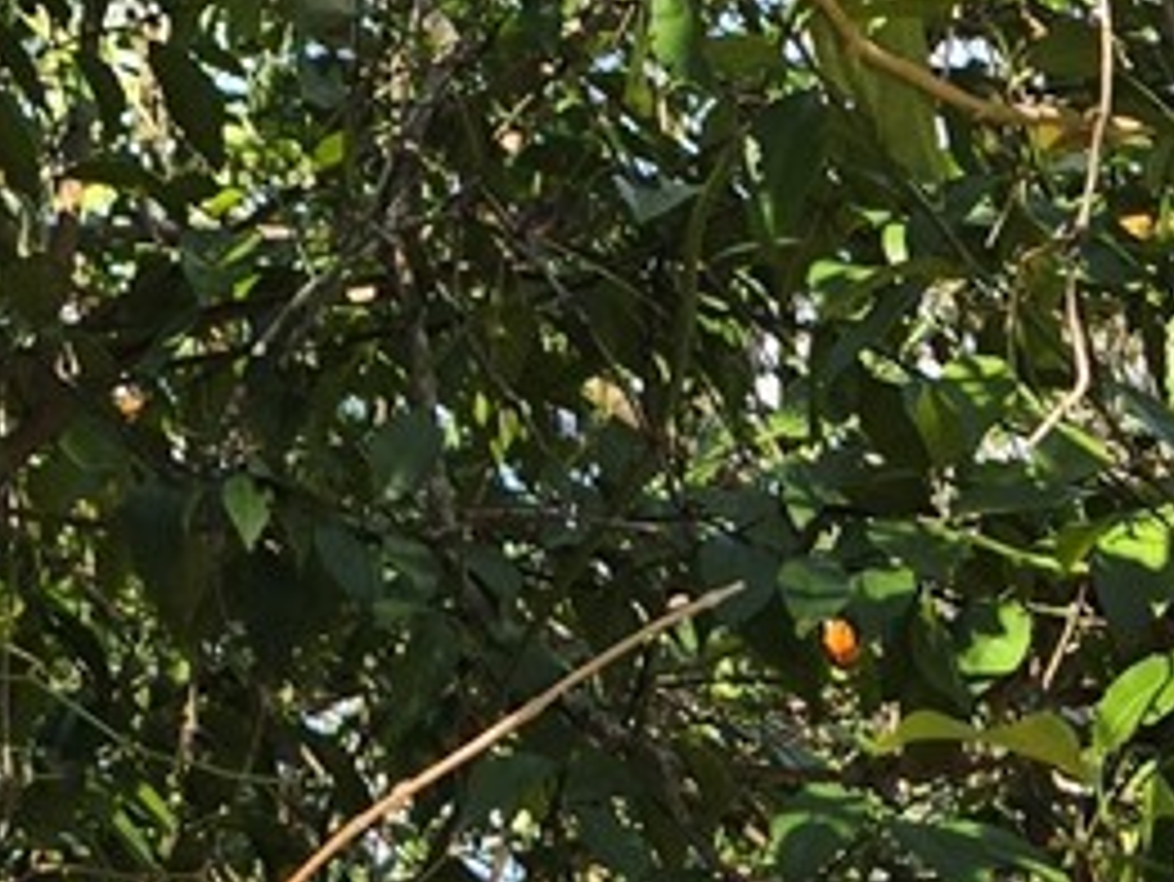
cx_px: 193
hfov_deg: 13.9
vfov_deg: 9.6
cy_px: -1076
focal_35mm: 141
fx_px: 4784
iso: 25
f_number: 1.8
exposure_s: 1/358
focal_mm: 5.4
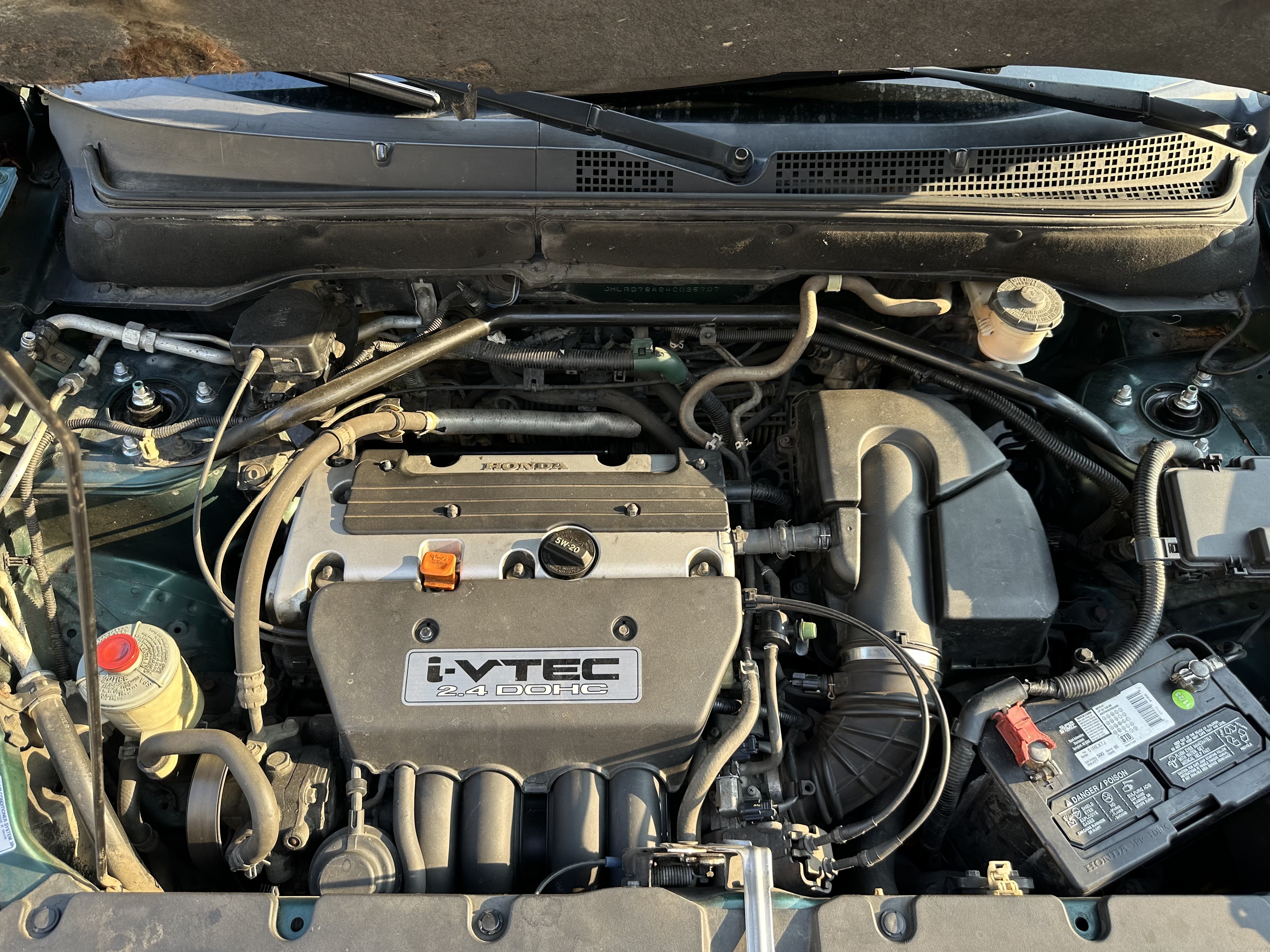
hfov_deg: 71.6
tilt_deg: -55.0
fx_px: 881
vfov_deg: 56.8
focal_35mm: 24
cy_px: 476
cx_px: 635
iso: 80
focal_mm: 6.86
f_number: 1.78
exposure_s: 1/303
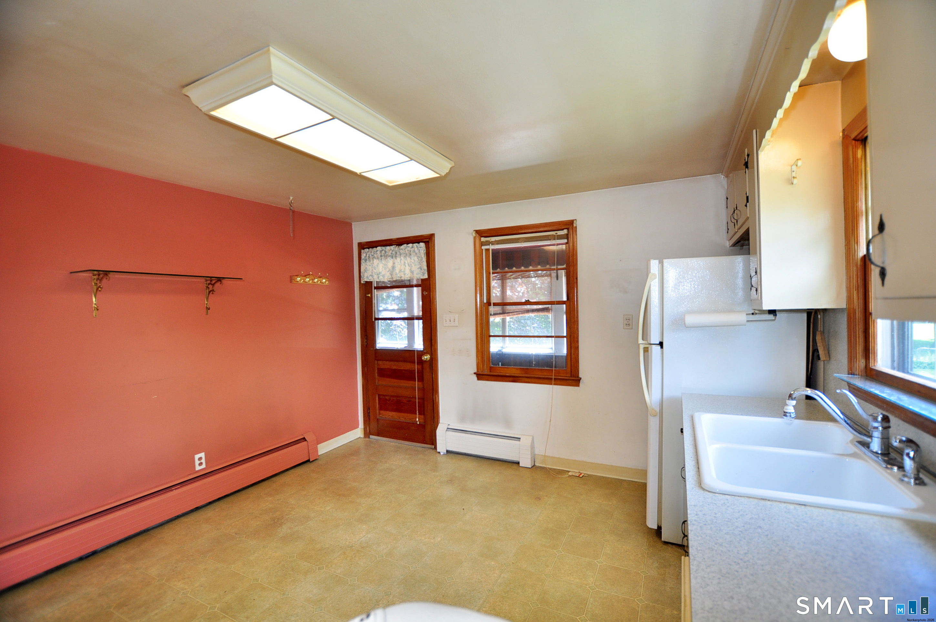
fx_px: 390
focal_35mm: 15
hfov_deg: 100.5
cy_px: 311
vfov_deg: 77.2
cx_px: 468
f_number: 3.5
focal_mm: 10
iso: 250
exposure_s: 1/60
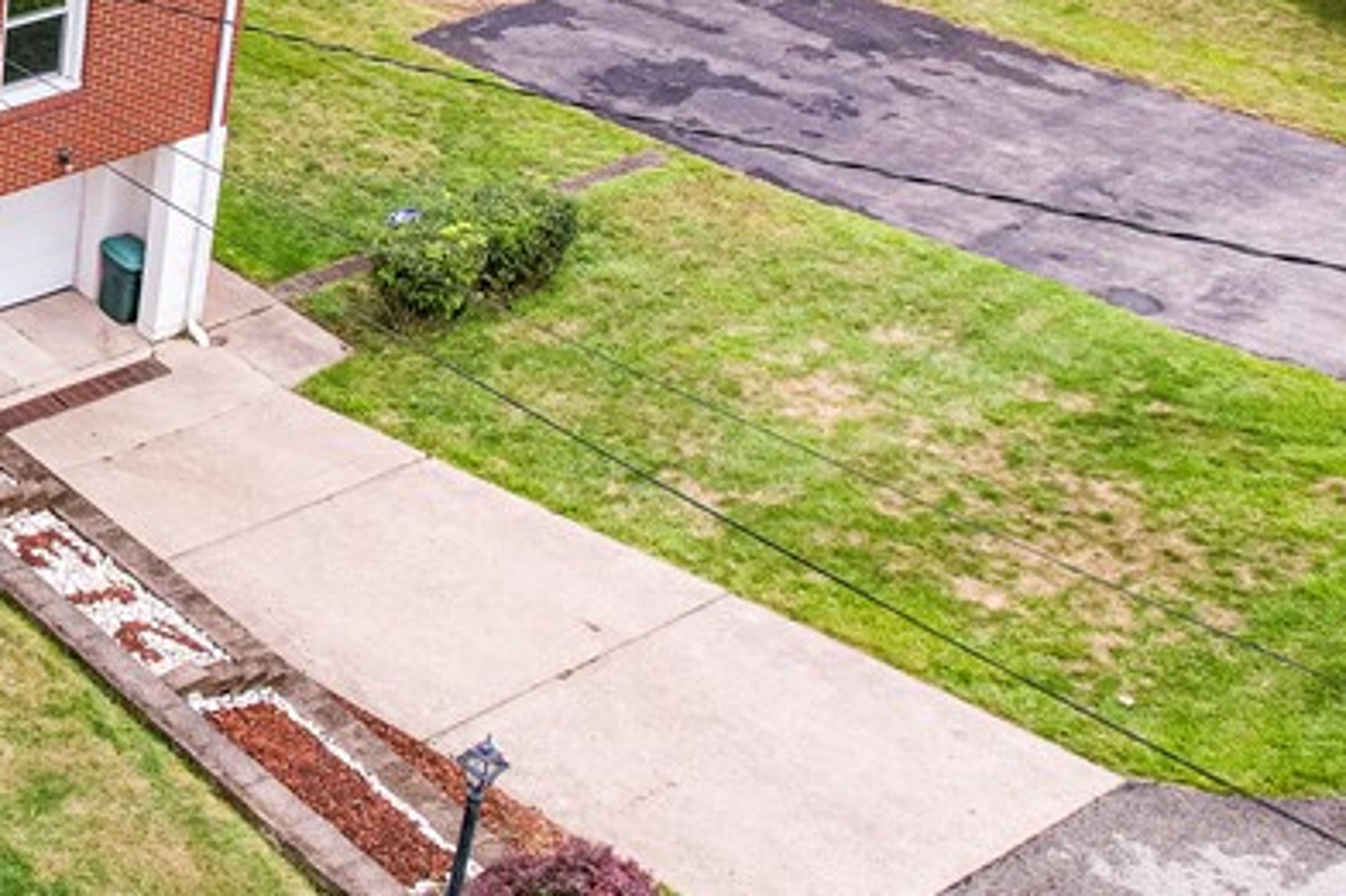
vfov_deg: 21.6
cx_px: -319
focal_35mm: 61
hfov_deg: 28.2
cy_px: 51
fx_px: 2280
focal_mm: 8.38
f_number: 2.8
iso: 100
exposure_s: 1/320
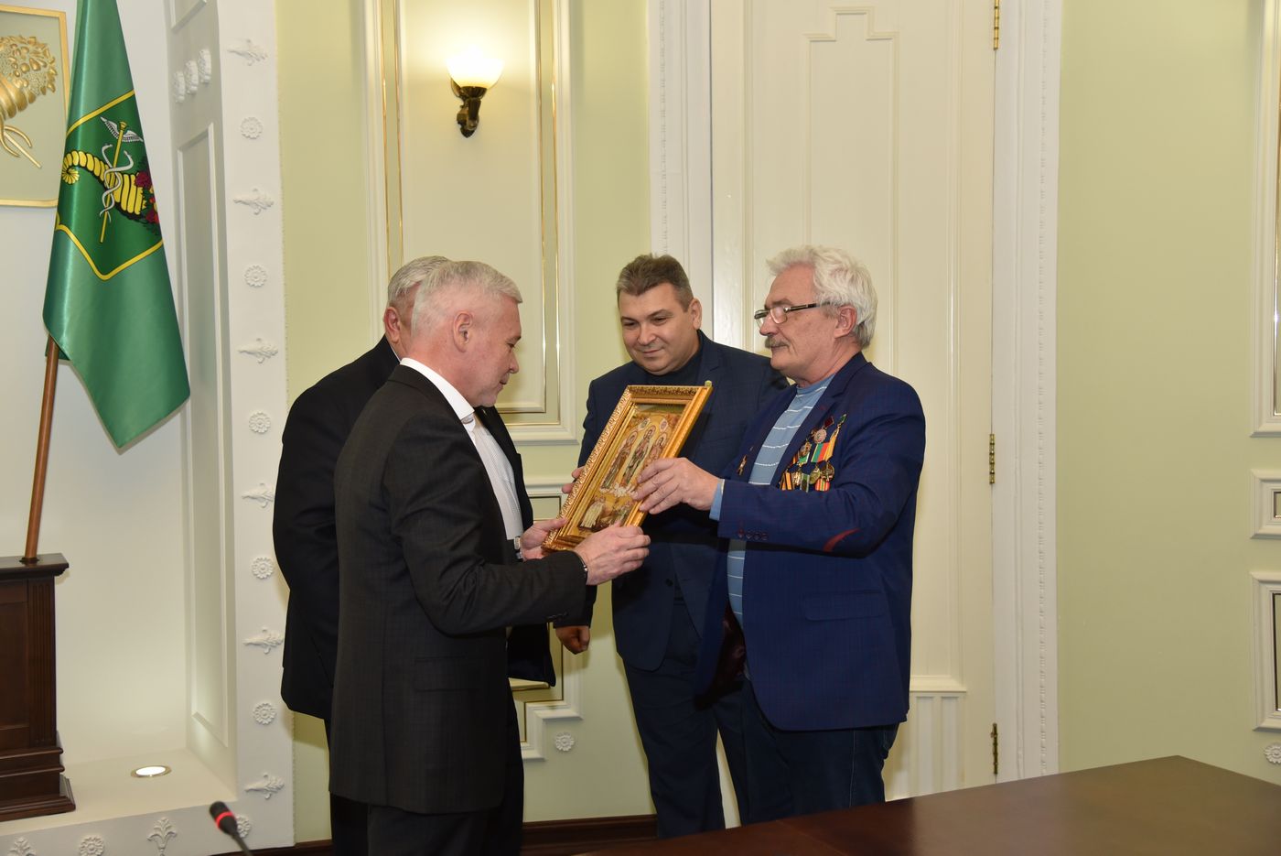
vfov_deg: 33.4
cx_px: 640
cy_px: 428
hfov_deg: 48.4
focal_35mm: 40
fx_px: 1424
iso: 800
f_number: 4
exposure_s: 1/200
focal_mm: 40
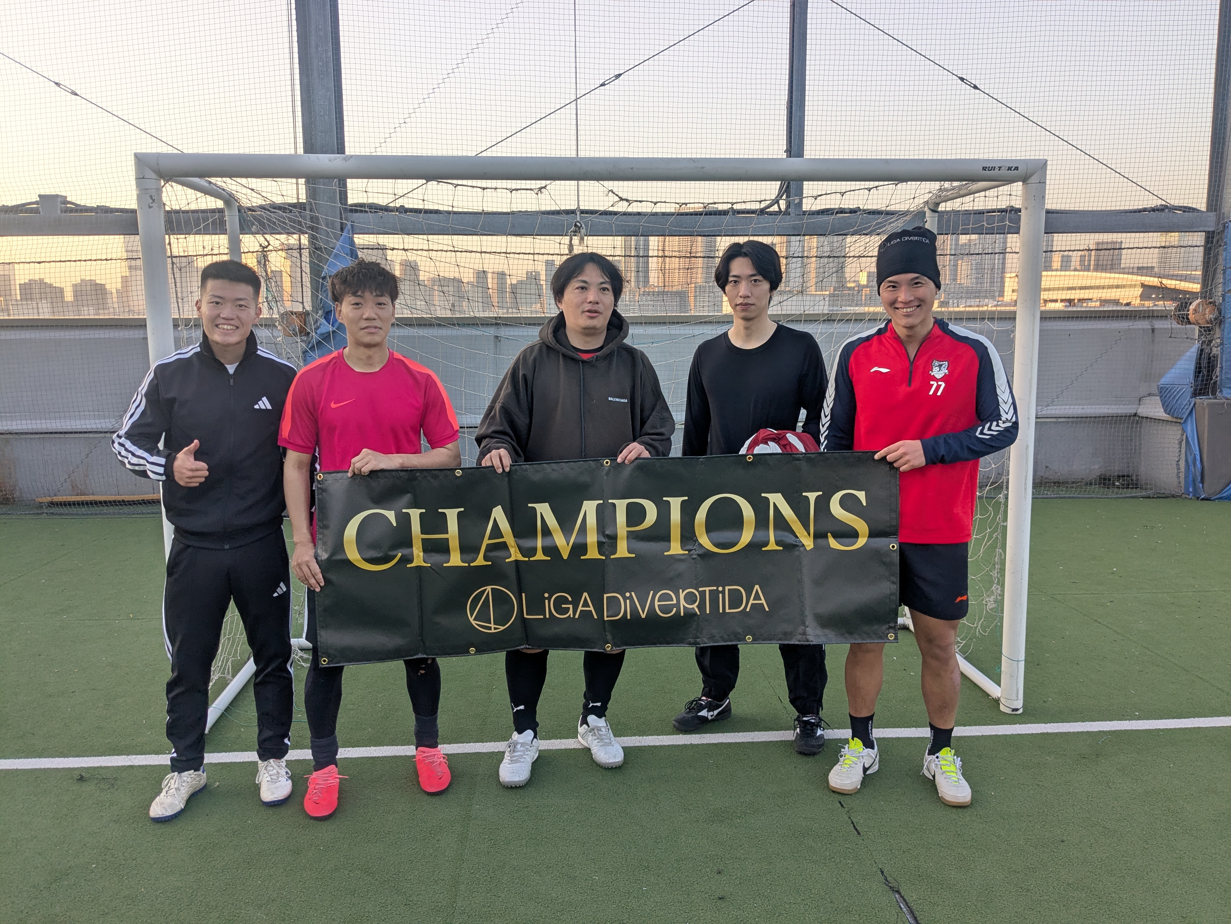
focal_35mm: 27
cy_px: 462
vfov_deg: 51.4
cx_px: 616
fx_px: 960
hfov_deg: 65.3
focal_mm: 4.38
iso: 42
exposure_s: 1/257
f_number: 1.73
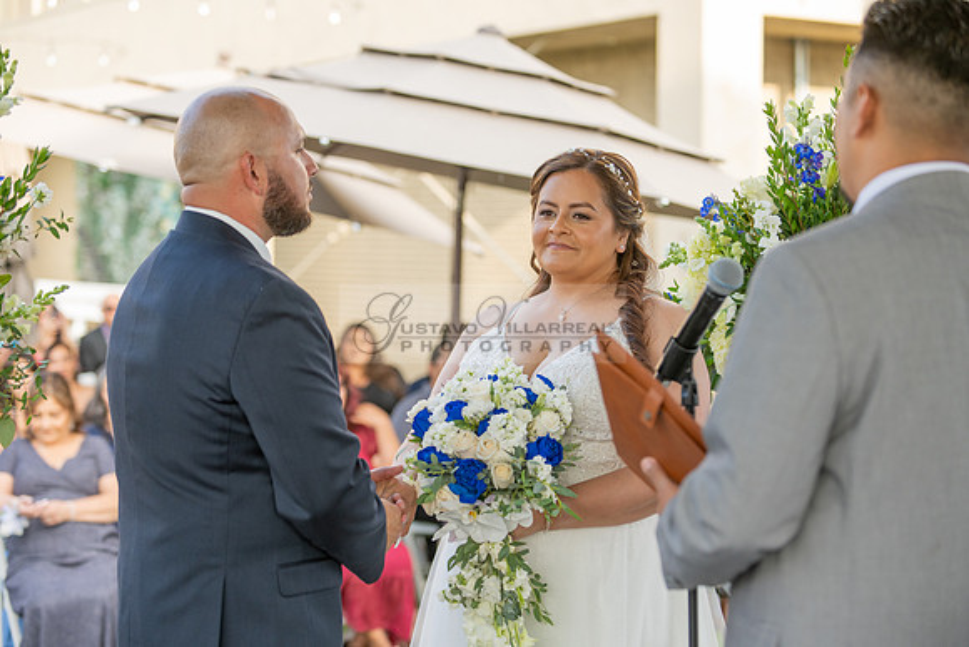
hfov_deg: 27.0
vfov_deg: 18.2
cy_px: 324
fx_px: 2019
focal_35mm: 75
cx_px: 484
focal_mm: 75
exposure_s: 1/800
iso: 400
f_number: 2.8
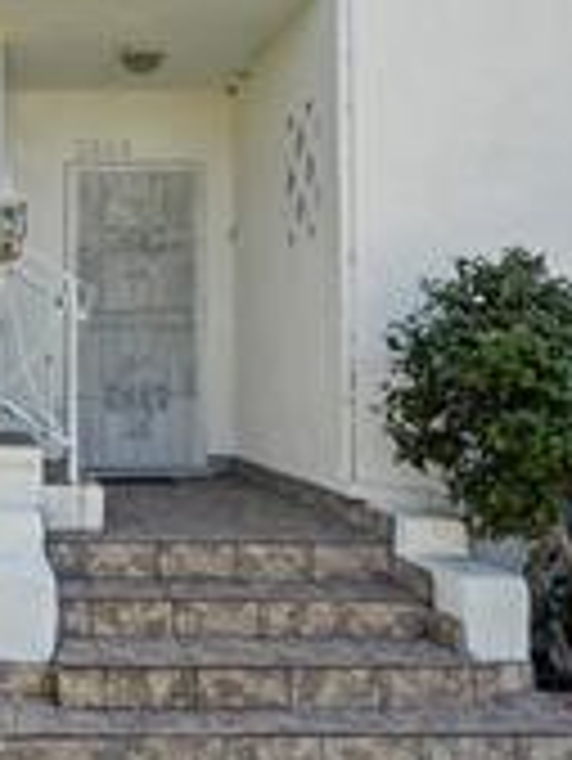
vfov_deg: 43.8
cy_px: 166
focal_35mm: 41
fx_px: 902
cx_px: 32
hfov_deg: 32.9
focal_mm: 16
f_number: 22
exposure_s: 1/1.25
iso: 50
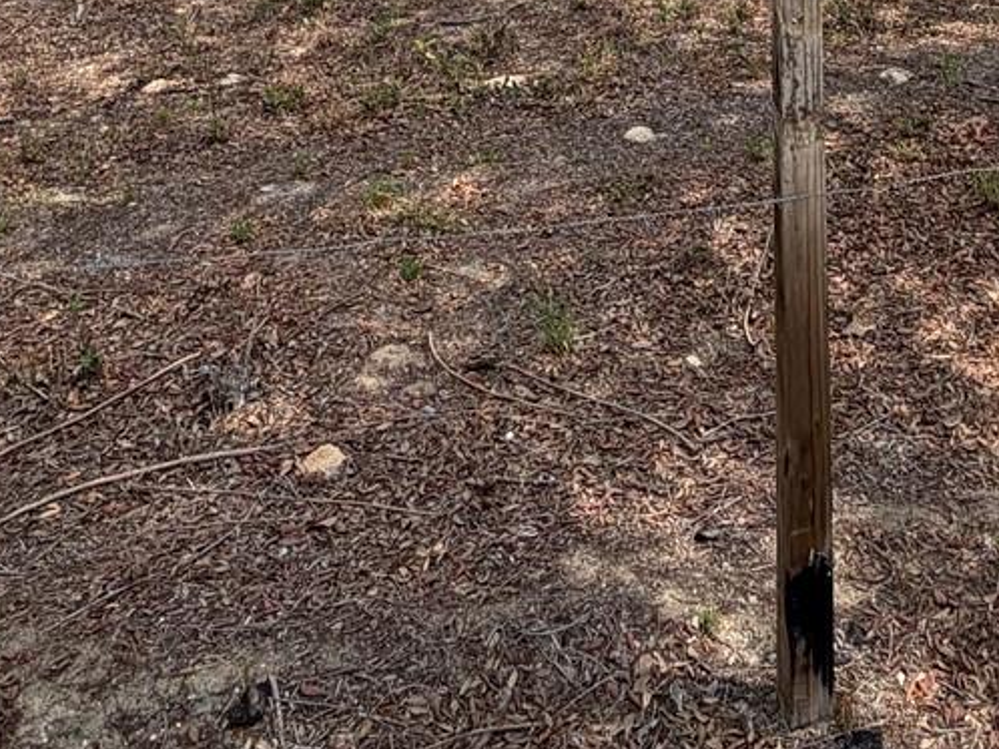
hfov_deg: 40.9
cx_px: 744
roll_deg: +1.7
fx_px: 1298
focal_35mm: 45
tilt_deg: +3.5
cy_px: -444
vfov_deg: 23.7
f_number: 2.2
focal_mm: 2.22
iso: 20
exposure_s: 1/1087
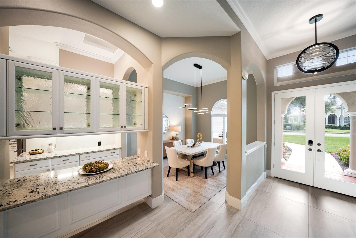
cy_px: 119
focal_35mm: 12
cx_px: 178
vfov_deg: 90.1
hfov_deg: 112.6
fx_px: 119
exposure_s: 1/160
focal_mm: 12
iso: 640
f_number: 4
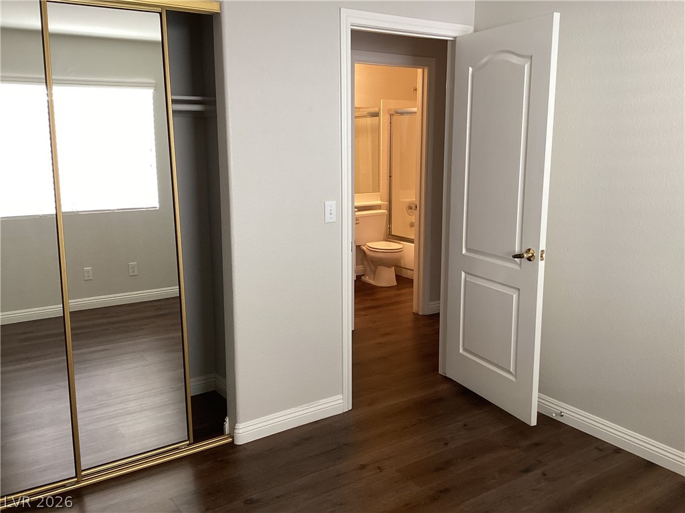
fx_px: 613
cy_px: 256
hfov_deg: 58.4
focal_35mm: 31
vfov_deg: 45.4
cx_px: 342
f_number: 2.4
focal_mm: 3.3
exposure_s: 1/50
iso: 125
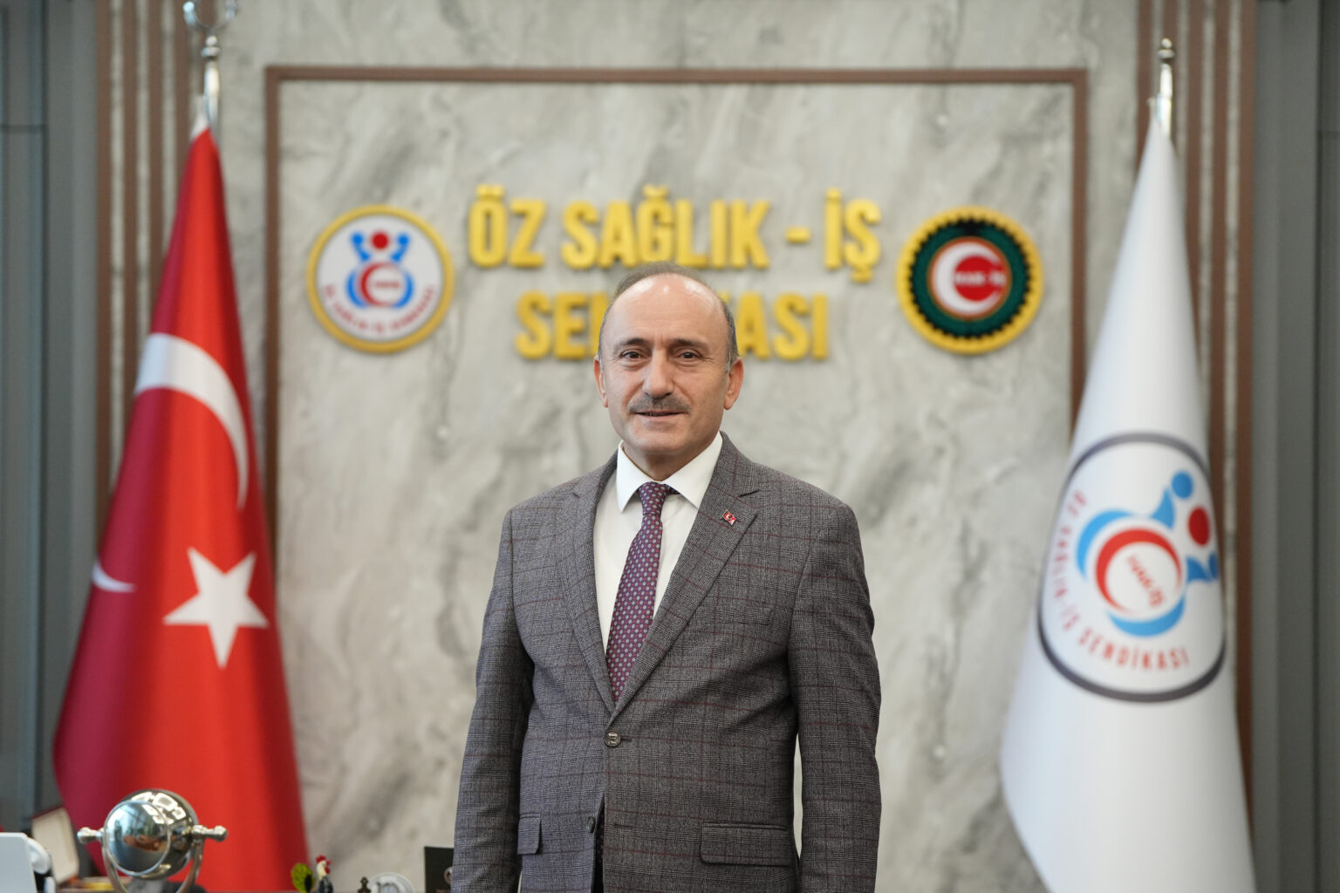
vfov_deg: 14.0
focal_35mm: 98
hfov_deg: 20.8
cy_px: 446
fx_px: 3647
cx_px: 670
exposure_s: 1/320
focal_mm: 98
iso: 3200
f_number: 2.8
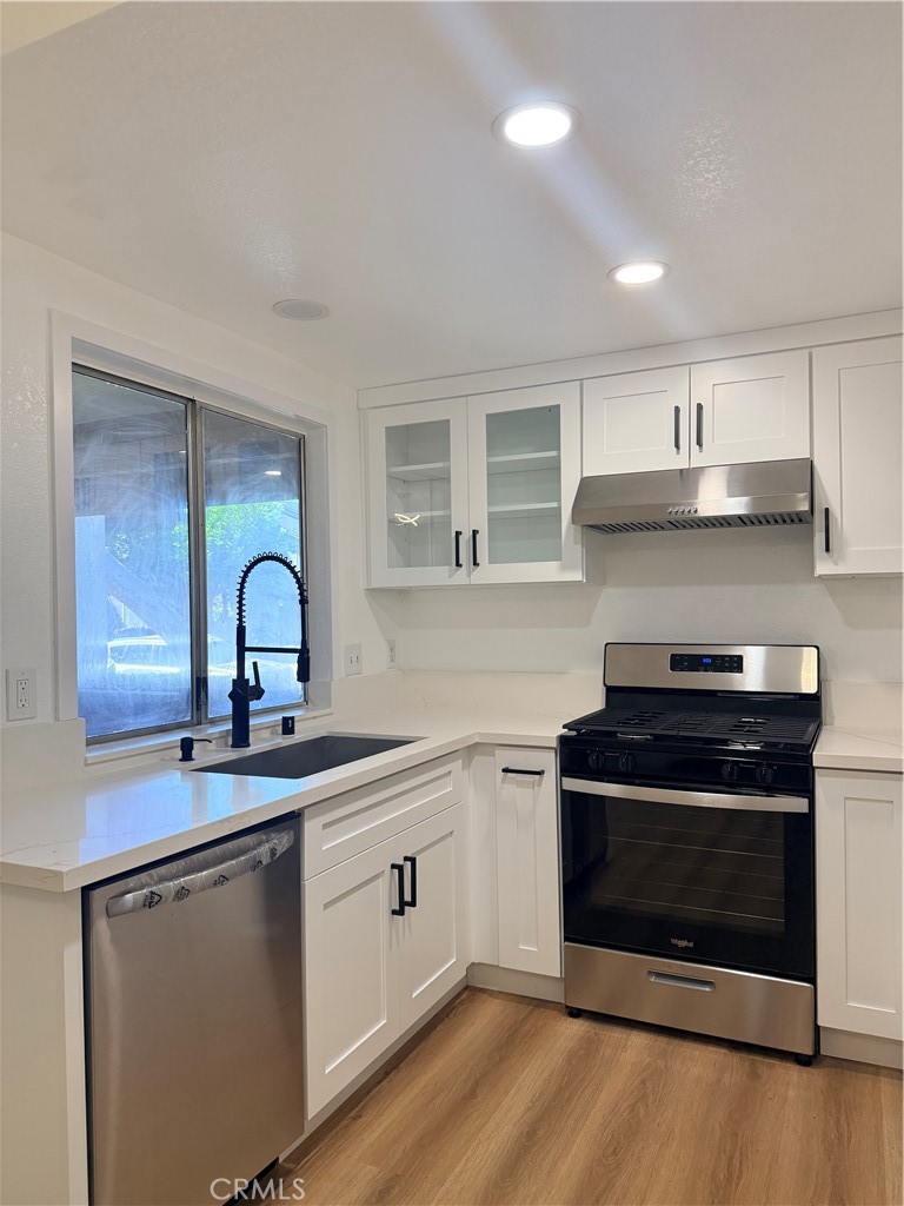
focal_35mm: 24
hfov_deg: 56.8
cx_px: 452
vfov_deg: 71.6
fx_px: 836
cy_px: 603
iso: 200
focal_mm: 6.76
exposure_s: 1/155
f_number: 1.78
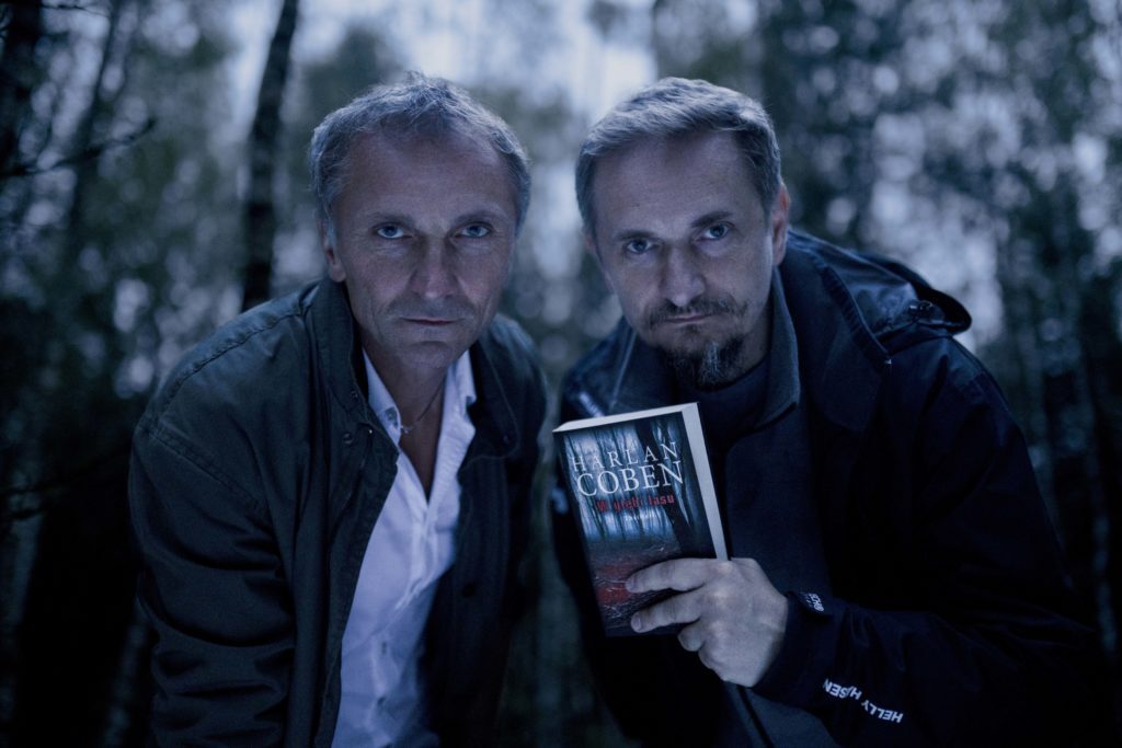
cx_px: 561
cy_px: 374
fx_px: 1091
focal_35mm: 35
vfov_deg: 37.9
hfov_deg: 54.4
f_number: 1.4
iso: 2500
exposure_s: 1/50
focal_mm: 35
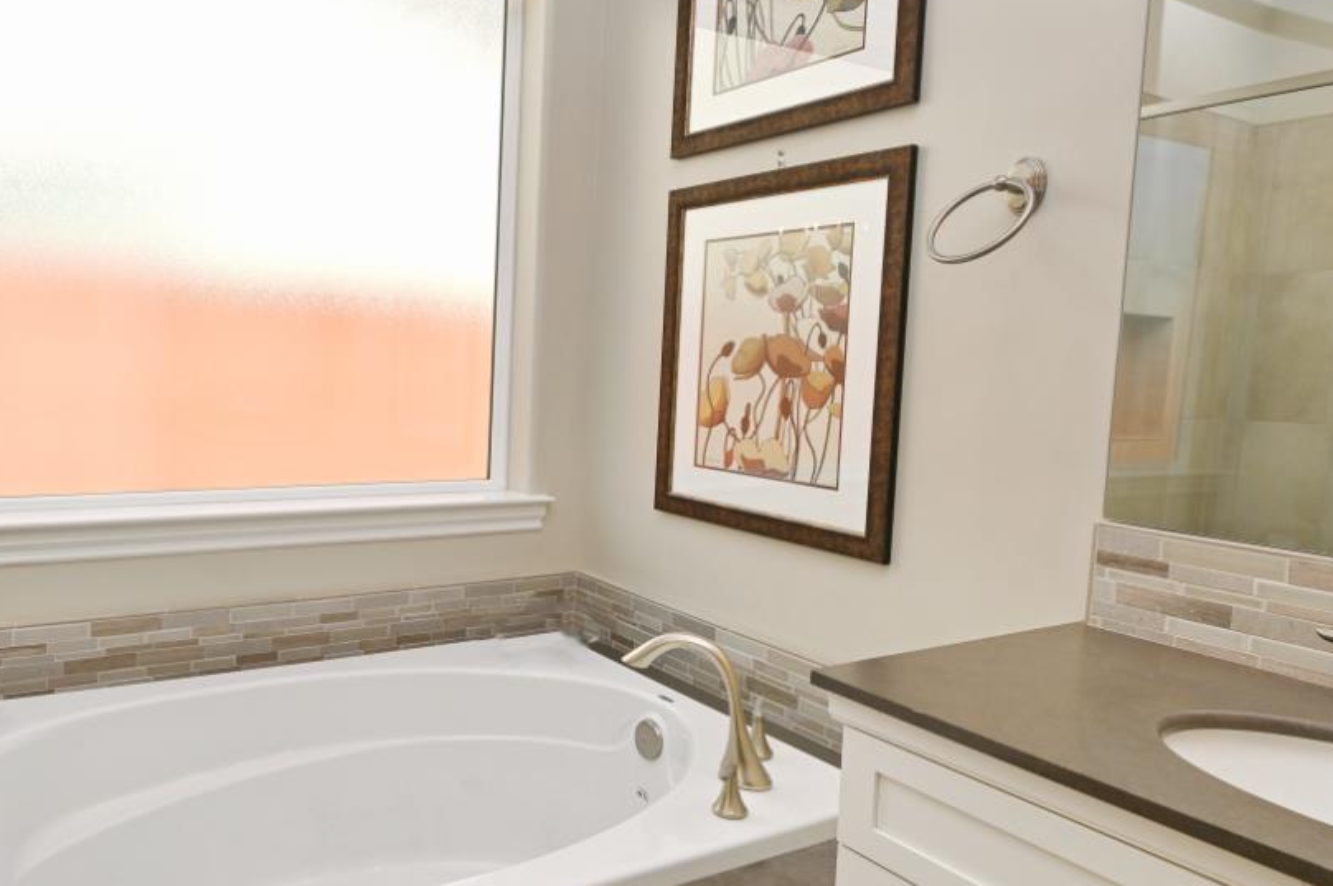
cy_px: 429
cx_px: 450
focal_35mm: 26
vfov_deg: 49.5
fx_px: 962
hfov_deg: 67.6
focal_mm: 14
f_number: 5.6
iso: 140
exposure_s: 1/125
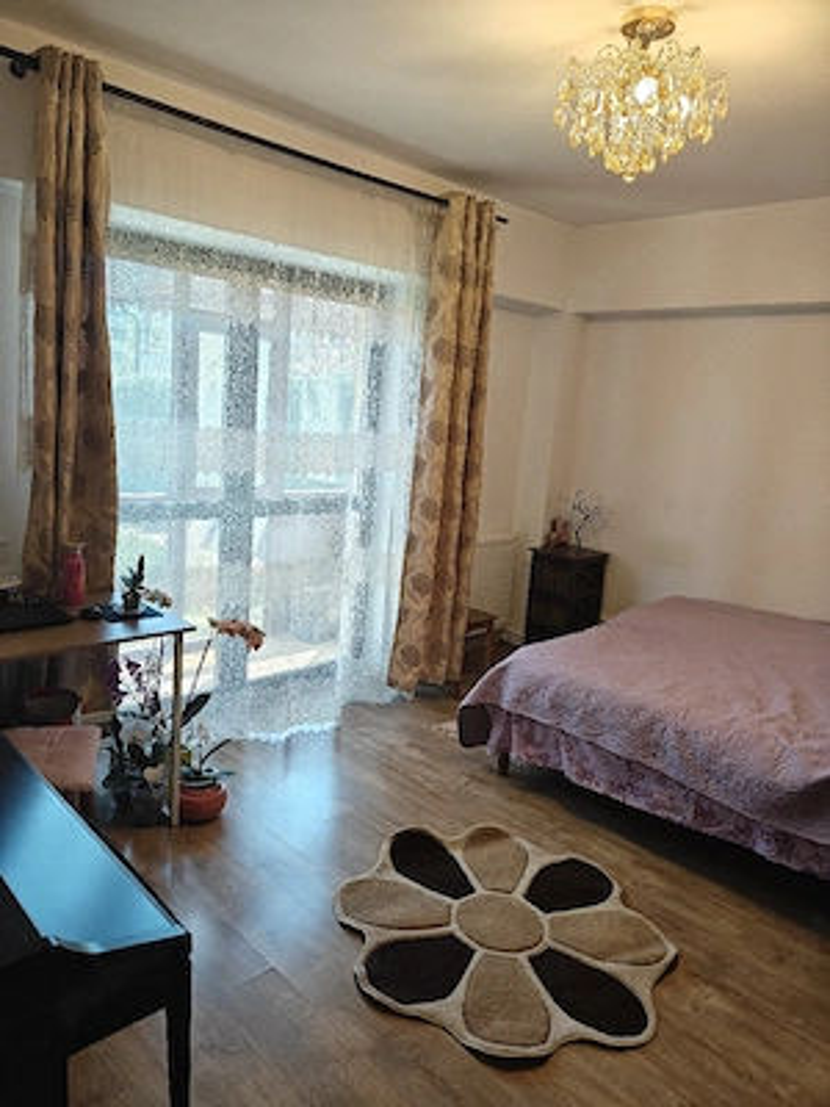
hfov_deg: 56.8
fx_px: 767
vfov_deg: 71.6
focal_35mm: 24
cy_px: 554
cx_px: 415
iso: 50
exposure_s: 1/101
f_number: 1.8
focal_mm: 5.59
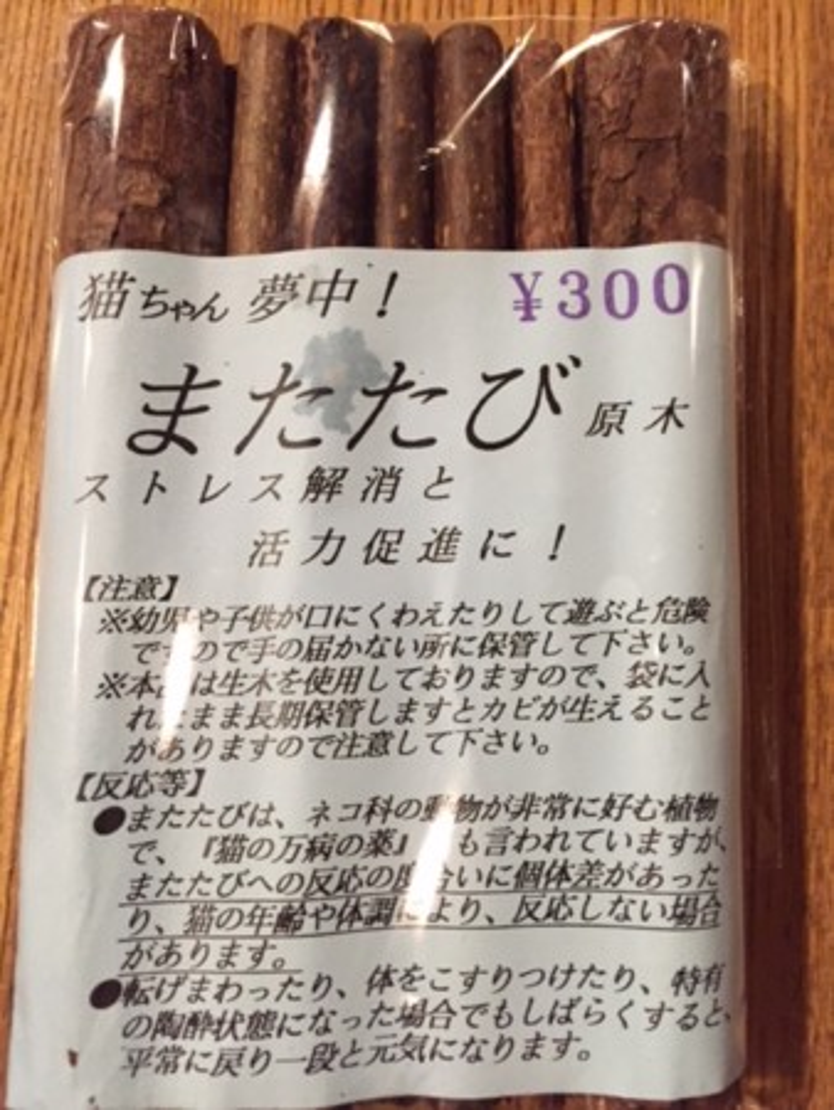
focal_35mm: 29
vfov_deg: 61.6
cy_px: 555
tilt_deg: -83.6
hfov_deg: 48.3
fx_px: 931
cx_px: 417
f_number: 2.2
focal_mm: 4.15
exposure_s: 1/15
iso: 320
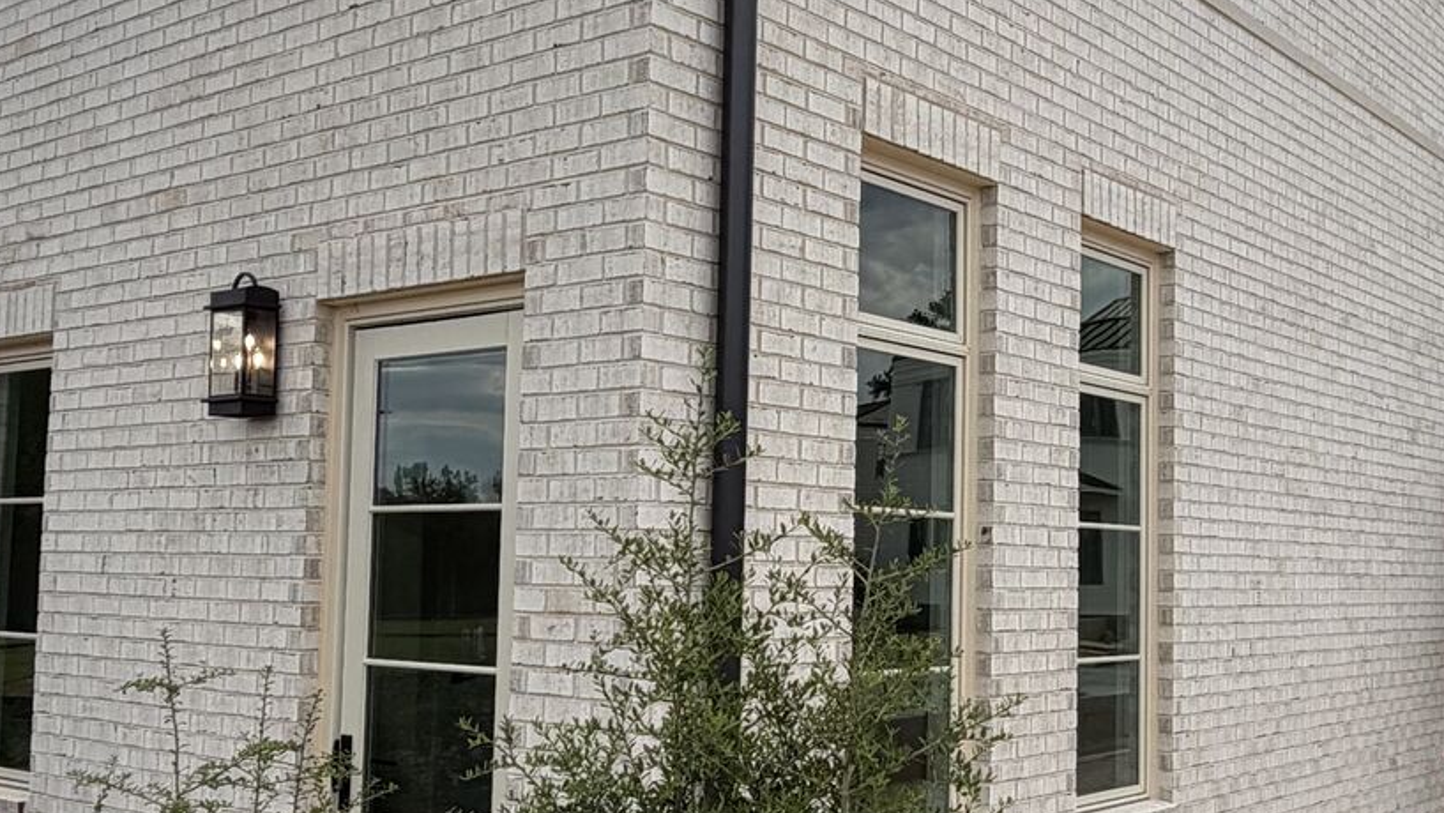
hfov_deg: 46.9
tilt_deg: +3.7
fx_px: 1647
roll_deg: -1.7
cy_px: 468
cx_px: 912
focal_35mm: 43
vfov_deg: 27.7
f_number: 2.2
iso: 40
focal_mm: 2.22
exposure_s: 1/686
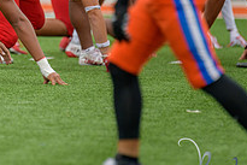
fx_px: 5829
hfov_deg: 2.4
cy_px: -7
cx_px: -42
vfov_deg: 1.6
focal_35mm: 849
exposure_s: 1/500
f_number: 2.8
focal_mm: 300
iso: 320
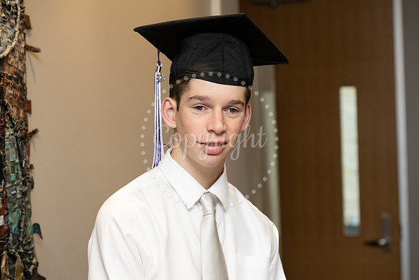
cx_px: 210
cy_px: 140
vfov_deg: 13.3
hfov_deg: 19.8
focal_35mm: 103
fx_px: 1199
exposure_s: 1/80
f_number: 5.6
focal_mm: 103
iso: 640
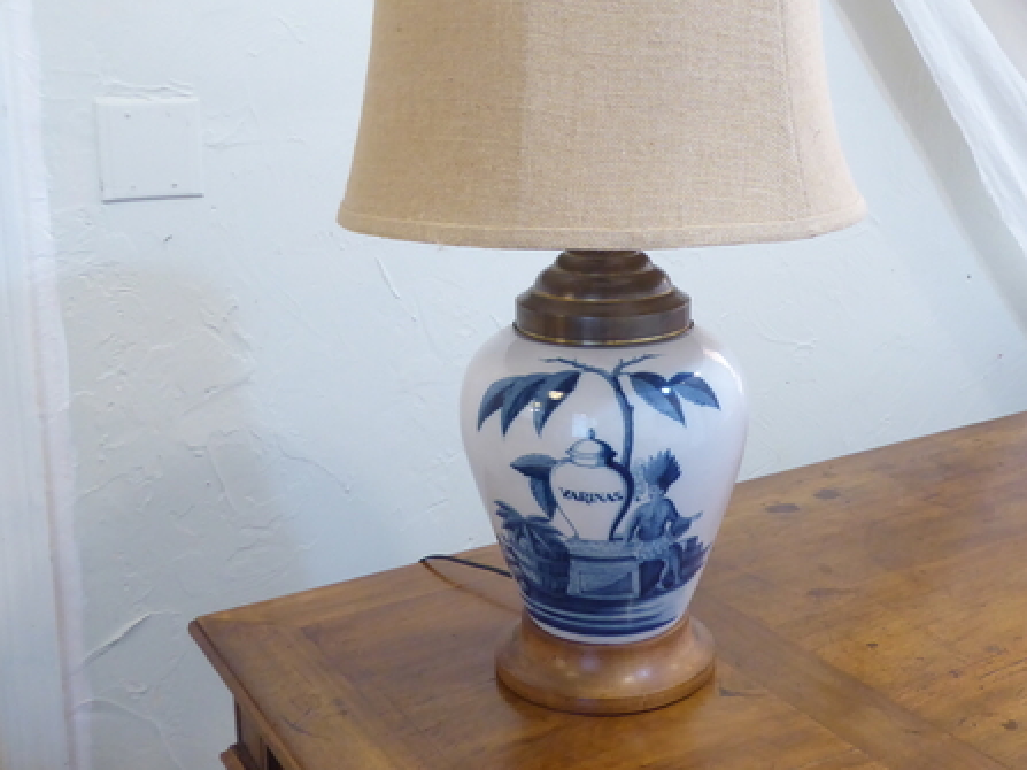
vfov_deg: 33.4
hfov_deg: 43.7
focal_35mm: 43
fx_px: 1275
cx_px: 607
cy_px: 294
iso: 400
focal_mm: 5.4
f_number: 3.5
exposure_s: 1/13
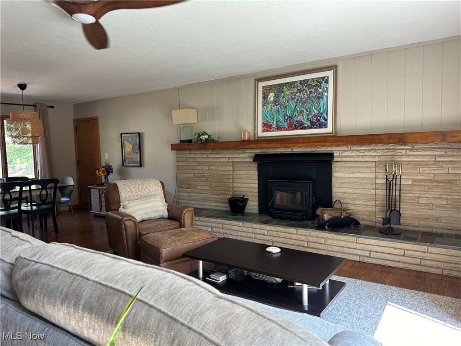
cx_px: 230
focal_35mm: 24
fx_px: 320
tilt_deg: -3.4
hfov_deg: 71.6
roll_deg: +1.3
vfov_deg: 56.8
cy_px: 173
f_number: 1.78
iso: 125
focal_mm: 6.86
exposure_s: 1/121
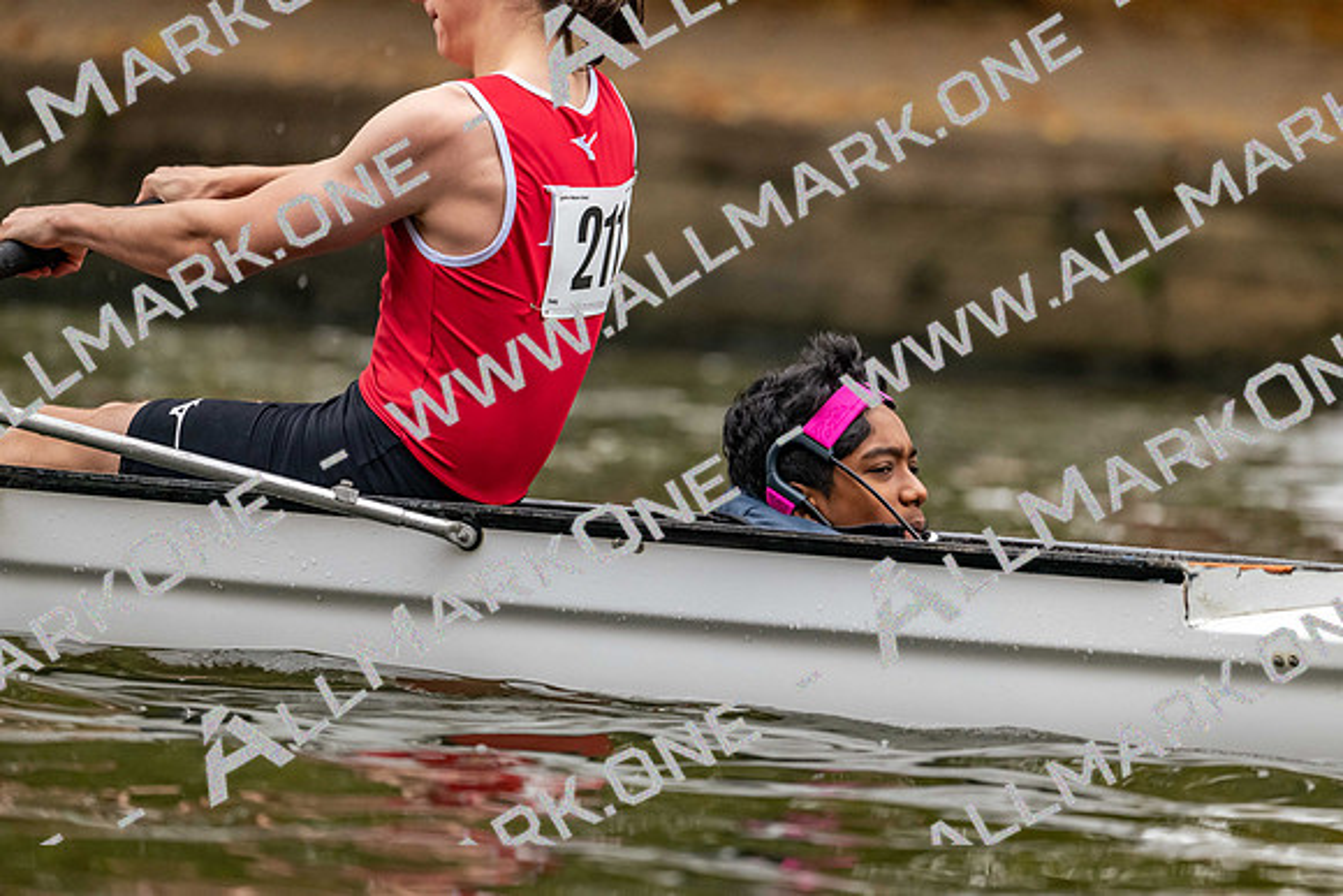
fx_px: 14925
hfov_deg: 5.2
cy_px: 448
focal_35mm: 400
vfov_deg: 3.4
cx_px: 672
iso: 3200
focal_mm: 400
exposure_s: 1/2000
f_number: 4.5
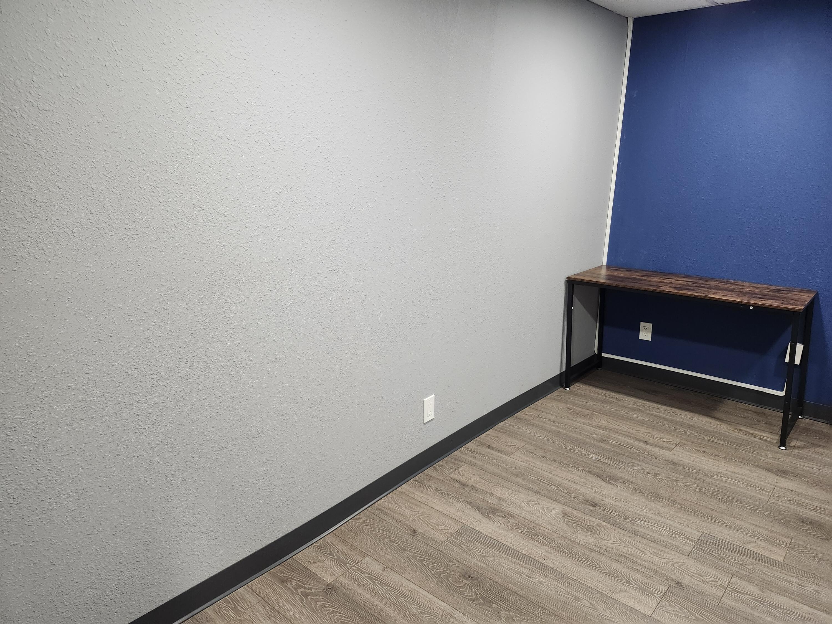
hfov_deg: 73.9
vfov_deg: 58.9
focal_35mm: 23
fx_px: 553
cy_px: 312
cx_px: 416
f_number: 1.8
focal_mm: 5.54
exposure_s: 1/120
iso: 800
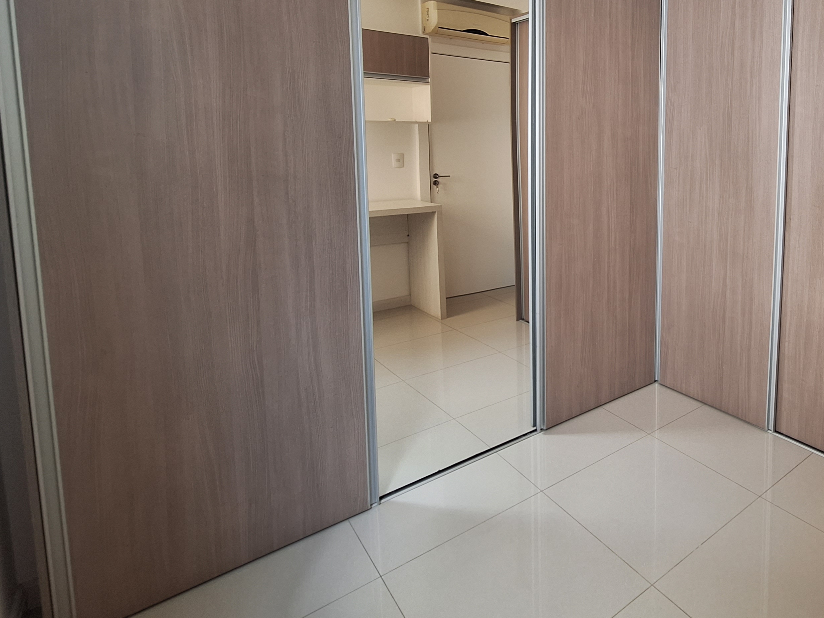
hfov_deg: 72.5
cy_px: 203
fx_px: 500
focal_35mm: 21
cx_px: 635
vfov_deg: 61.8
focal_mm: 1.74
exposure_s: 1/40
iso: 64
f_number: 2.2
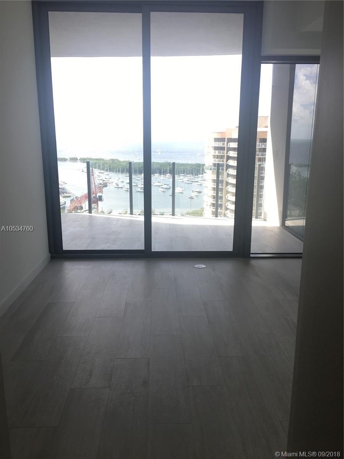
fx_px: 384
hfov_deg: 48.2
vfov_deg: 61.7
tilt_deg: -12.0
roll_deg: -0.5
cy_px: 230
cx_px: 172
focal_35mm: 29
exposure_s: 1/120
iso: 25
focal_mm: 4.15
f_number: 2.2
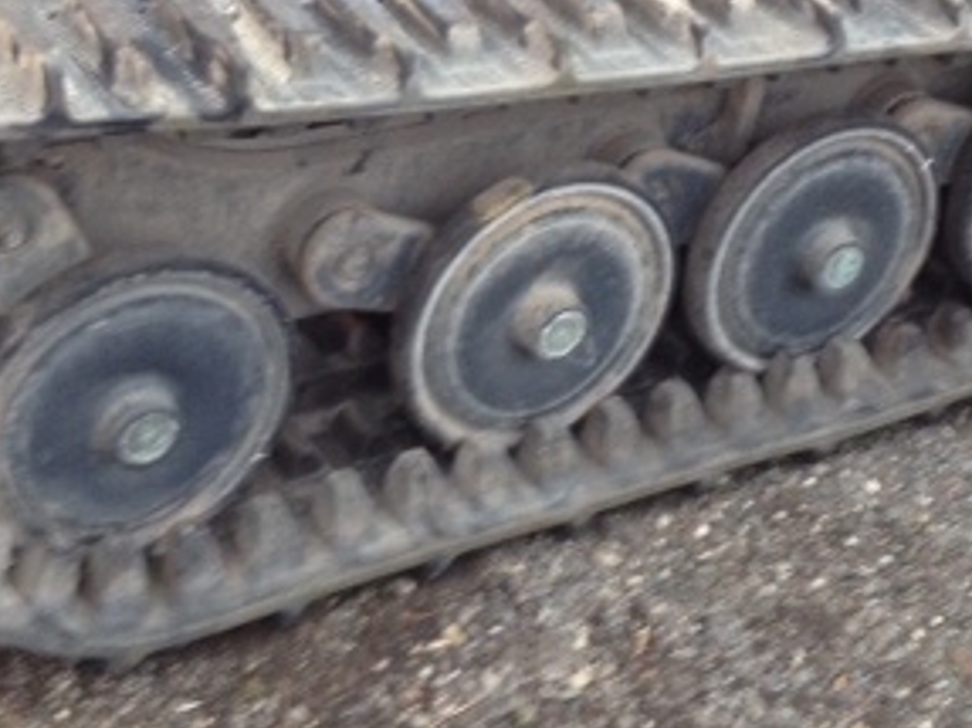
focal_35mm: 78
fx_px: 2189
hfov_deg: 25.0
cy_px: -41
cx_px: 447
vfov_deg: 18.3
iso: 125
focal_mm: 4.28
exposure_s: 1/20
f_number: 2.4
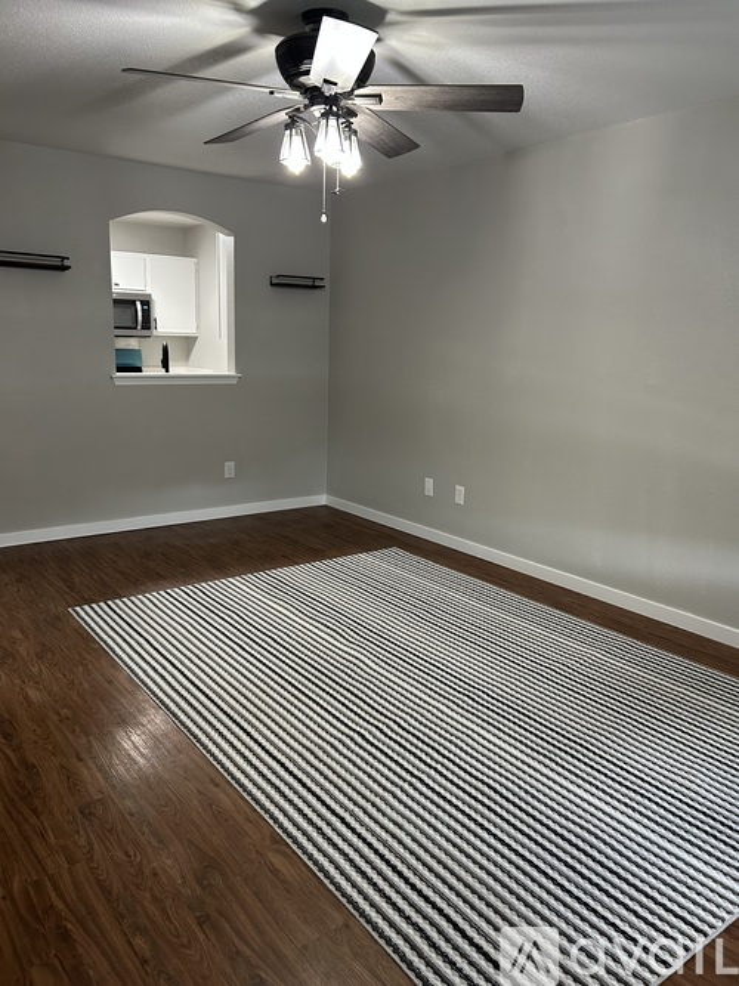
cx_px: 370
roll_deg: -2.3
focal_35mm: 26
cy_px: 493
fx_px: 740
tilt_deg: -11.9
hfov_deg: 53.0
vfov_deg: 67.3
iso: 200
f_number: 1.5
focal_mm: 5.7
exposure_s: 1/60
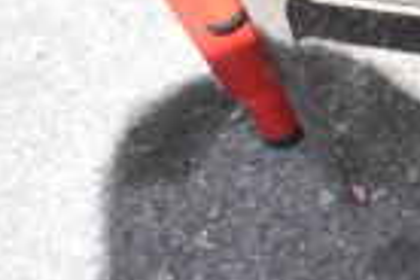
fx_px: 2158
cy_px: -172
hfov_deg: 10.3
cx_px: 819
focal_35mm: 185
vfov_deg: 7.3
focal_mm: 28
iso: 6400
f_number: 18
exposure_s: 1/1250
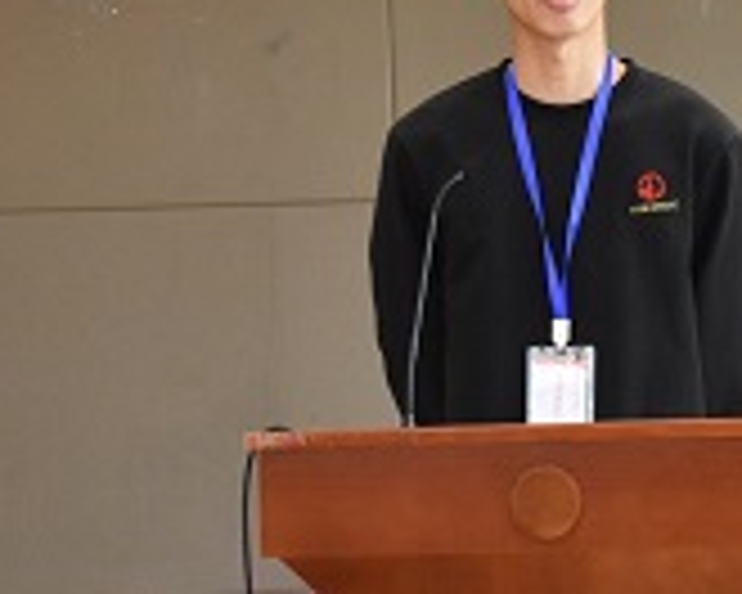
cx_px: 546
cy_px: 207
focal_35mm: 198
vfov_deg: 7.8
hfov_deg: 9.7
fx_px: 4348
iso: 2500
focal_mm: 42
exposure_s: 1/80
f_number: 4.5
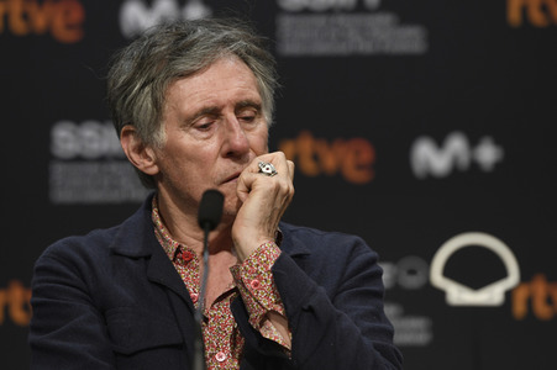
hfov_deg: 11.8
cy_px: 185
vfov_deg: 7.8
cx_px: 278
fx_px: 2706
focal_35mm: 175
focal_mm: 175
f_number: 3.5
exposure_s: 1/250
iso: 1000
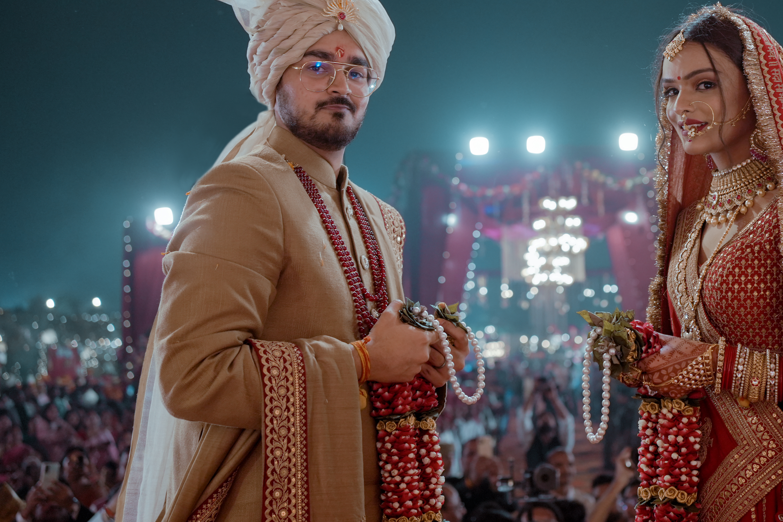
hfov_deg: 35.9
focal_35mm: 55
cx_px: 511
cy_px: 136
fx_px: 1196
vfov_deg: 24.4
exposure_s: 1/200
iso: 1000
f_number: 2.8
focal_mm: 35
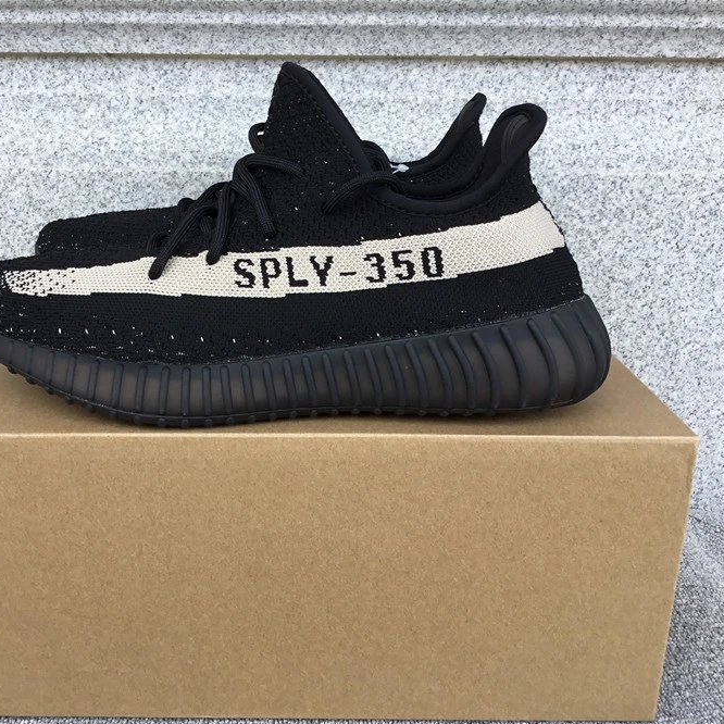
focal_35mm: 37
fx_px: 876
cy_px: 366
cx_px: 285
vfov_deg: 44.9
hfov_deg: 44.7
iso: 25
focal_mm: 3.3
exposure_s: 1/232
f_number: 2.4
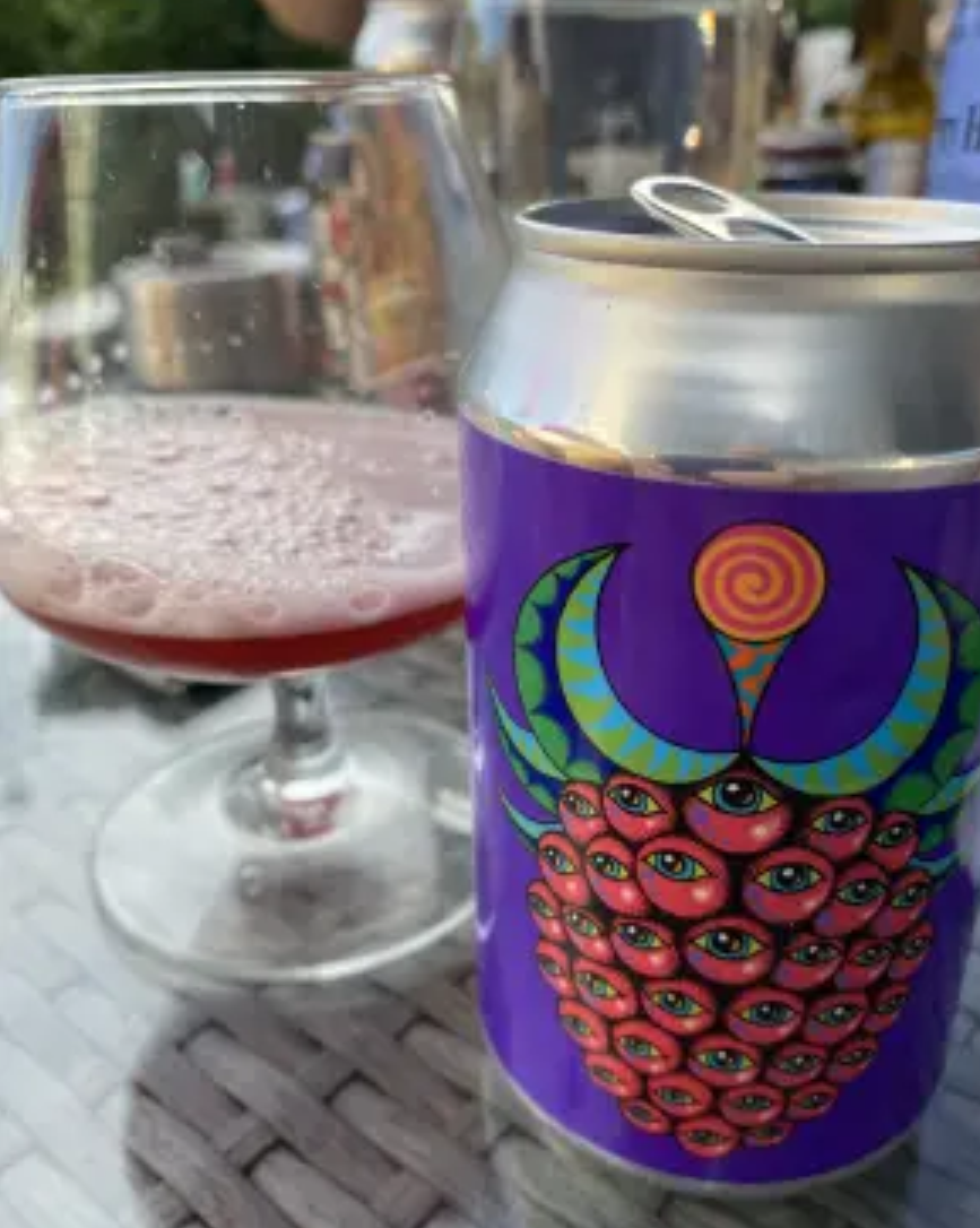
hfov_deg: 53.1
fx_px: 980
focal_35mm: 27
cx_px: 505
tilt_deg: -26.3
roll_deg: -0.3
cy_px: 634
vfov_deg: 64.1
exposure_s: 1/327
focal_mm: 4.25
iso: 32
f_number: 1.8
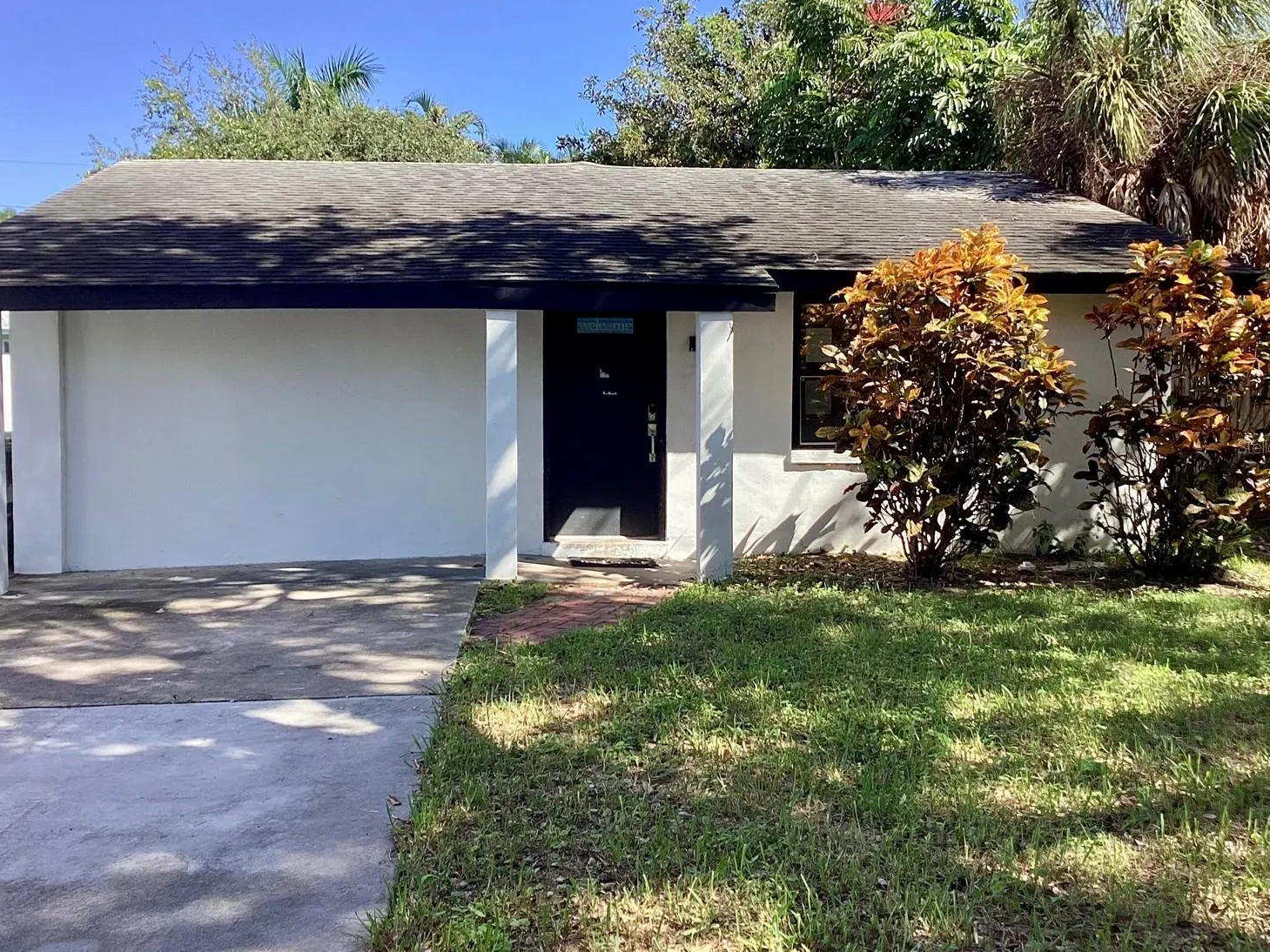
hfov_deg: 54.0
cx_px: 623
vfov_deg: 41.8
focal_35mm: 34
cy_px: 446
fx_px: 1247
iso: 25
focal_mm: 3.3
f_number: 2.4
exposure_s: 1/350
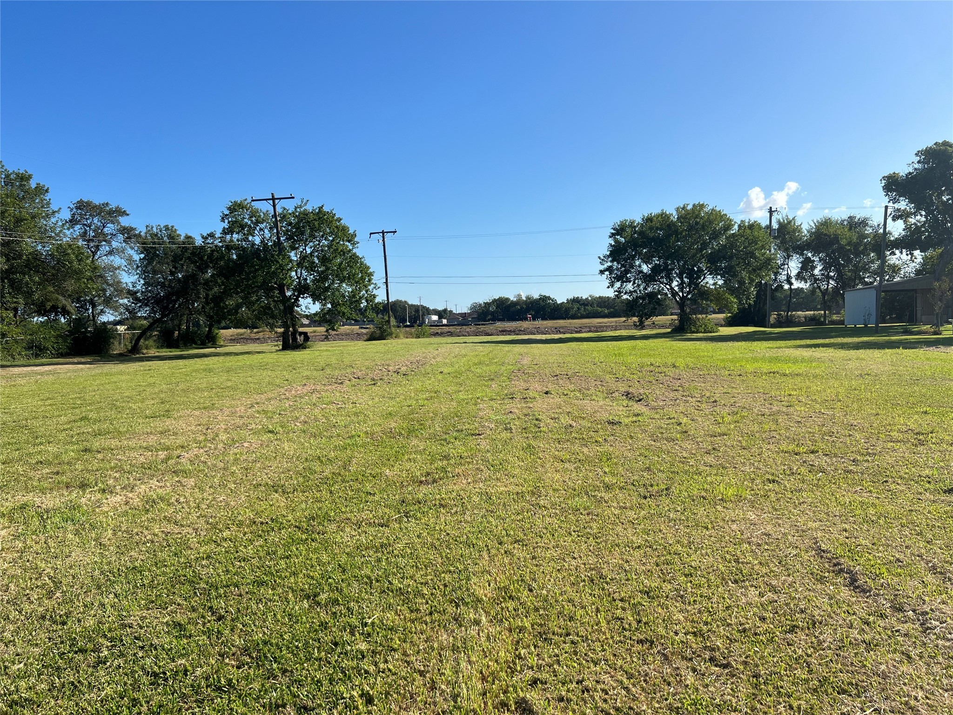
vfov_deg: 53.1
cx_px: 476
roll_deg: +1.7
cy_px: 358
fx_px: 716
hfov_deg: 67.3
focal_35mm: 26
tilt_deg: -3.3
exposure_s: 1/5076
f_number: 1.5
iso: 50
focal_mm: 5.7
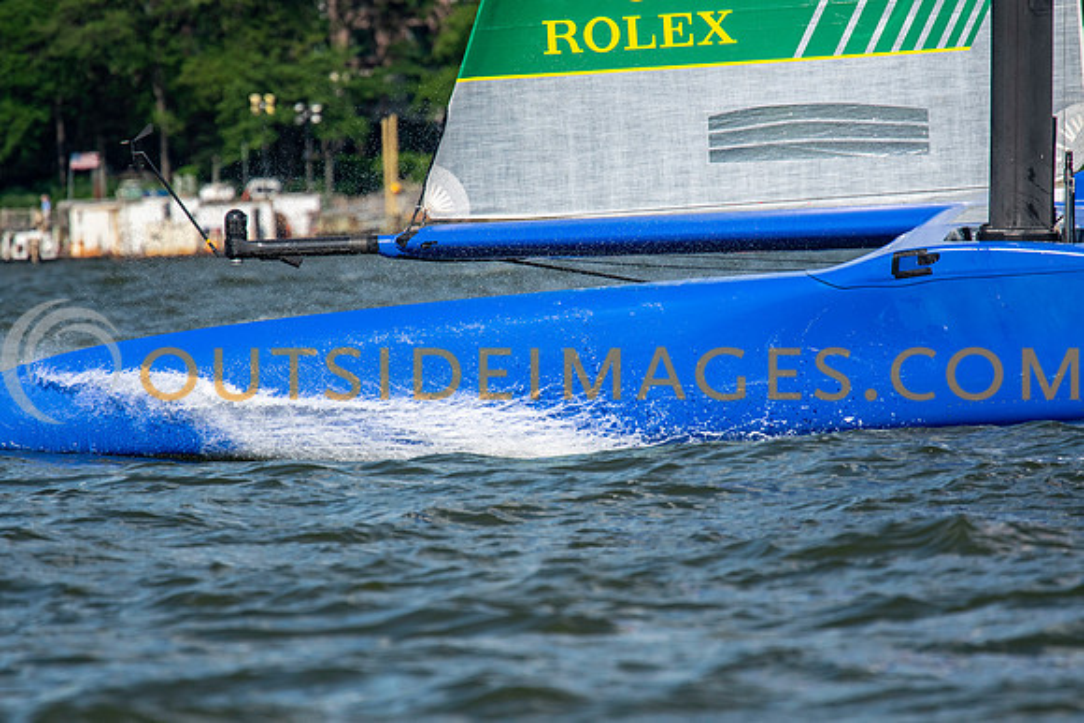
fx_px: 18974
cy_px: 362
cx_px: 542
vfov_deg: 2.2
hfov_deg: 3.3
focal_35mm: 630
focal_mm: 420
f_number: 5.6
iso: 500
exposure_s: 1/3200
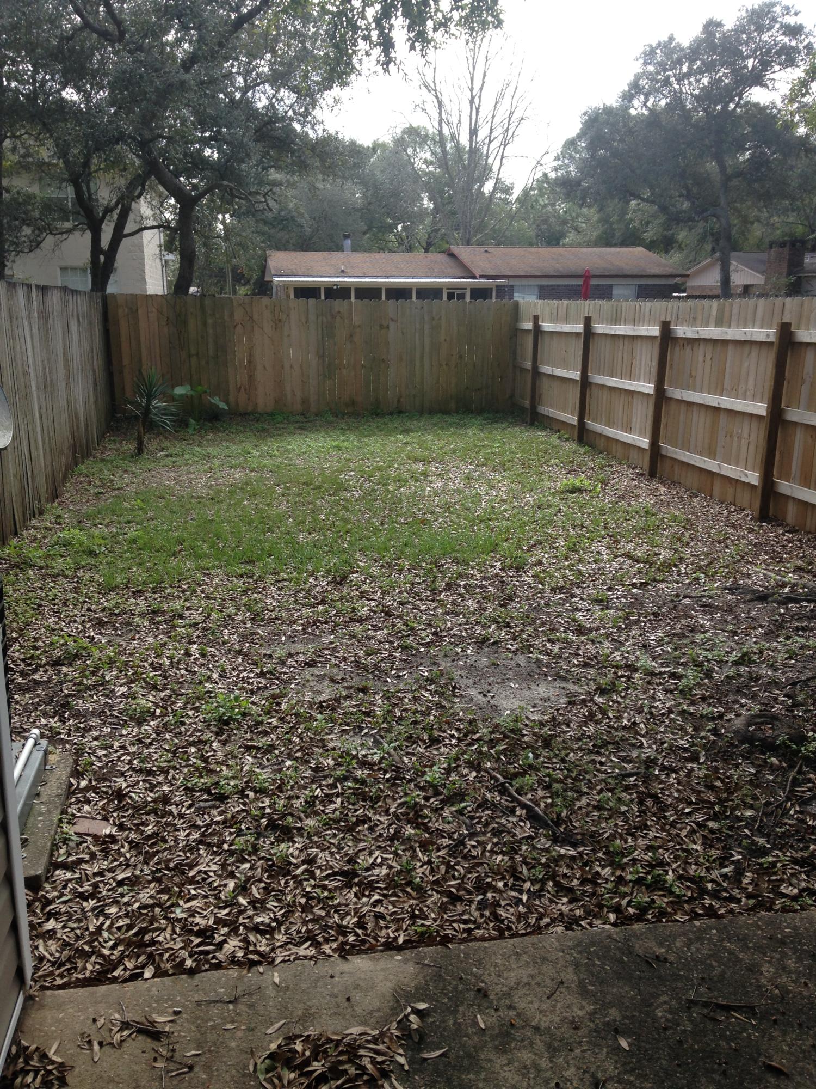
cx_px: 408
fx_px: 1037
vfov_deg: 55.4
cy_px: 544
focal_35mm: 33
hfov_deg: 42.9
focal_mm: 4.12
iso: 50
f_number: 2.4
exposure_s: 1/417
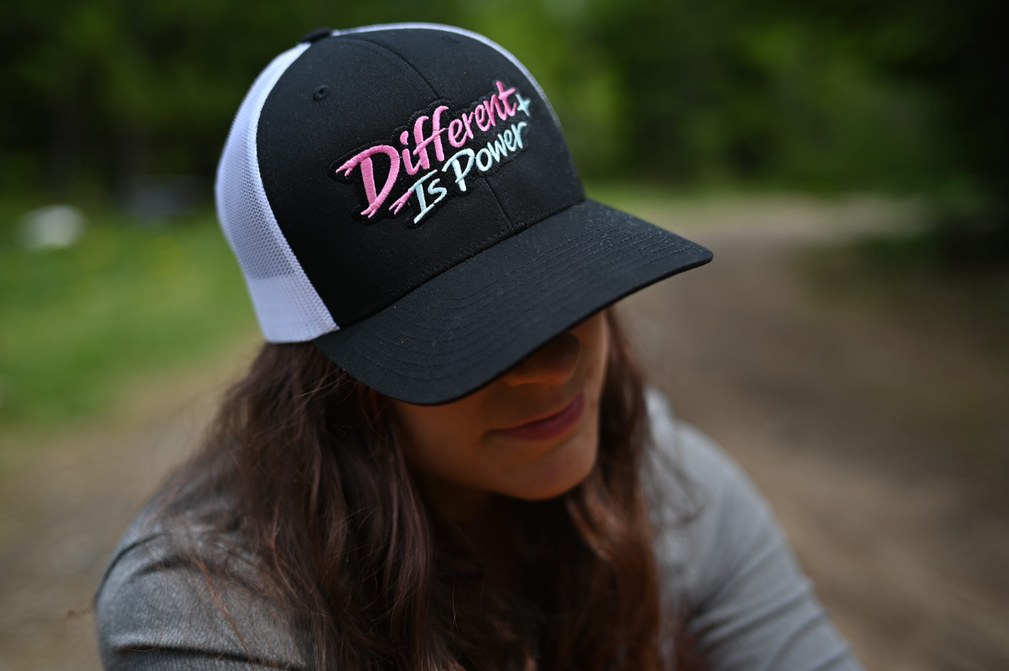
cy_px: 336
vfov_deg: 33.4
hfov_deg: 48.5
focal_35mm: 40
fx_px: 1120
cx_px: 504
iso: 100
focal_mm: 40
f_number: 2
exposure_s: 1/4000
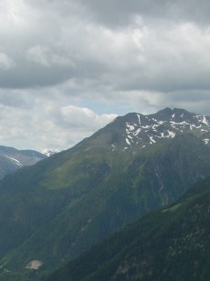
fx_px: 850
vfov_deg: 18.2
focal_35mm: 105
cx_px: 7
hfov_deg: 13.9
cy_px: 294
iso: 50
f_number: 6.5
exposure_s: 1/227
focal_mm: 10.7
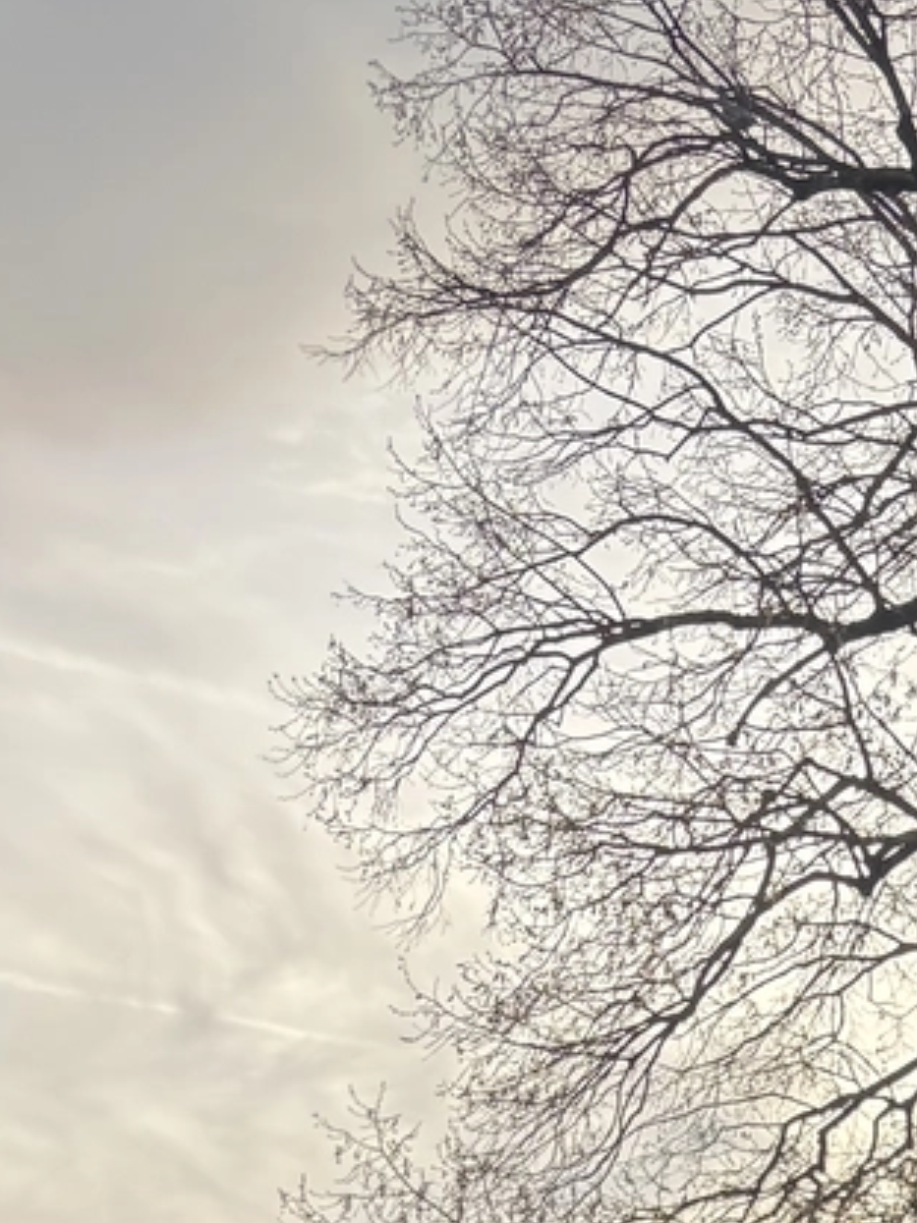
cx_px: 1620
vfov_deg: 17.2
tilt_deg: -2.6
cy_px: 2190
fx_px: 3322
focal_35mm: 94
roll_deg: -2.1
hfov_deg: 14.0
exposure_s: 1/756
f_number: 1.6
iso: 64
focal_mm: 5.96
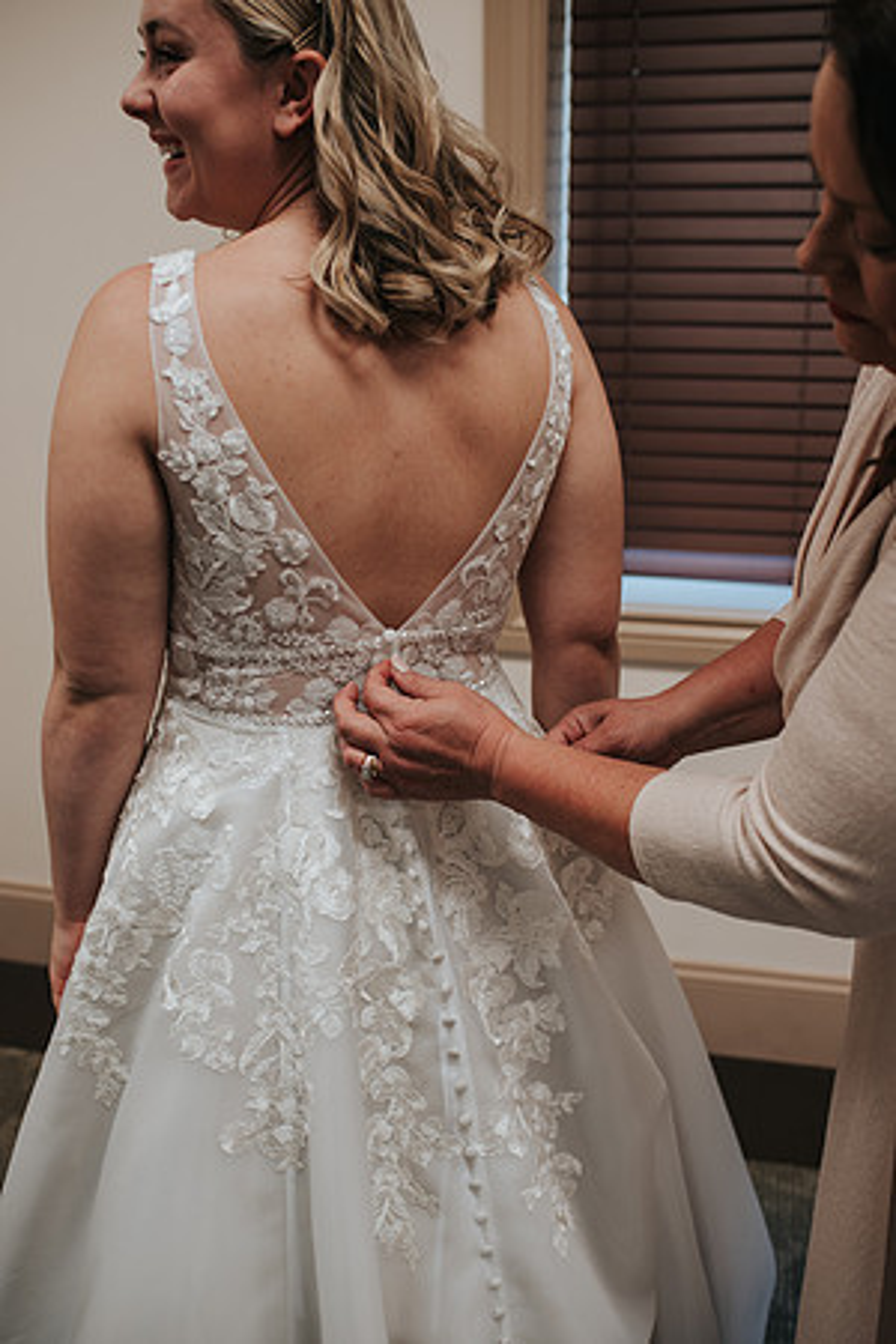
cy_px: 672
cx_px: 448
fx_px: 1307
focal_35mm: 35
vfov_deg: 54.4
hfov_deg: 37.9
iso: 400
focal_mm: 35
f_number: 2.8
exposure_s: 1/125
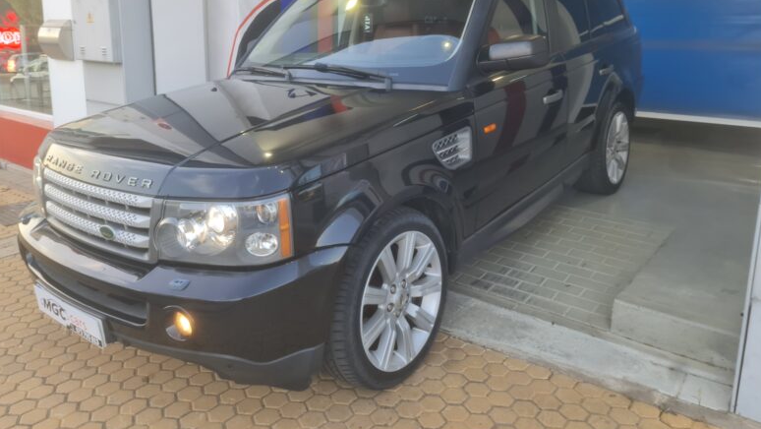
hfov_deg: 67.9
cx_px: 376
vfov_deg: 41.1
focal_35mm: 28
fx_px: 565
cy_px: 149
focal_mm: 7
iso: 50
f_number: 1.8
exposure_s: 1/100
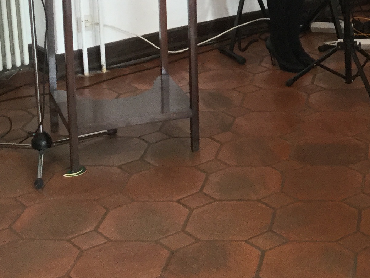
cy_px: -62
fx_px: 1037
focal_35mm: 97
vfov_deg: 14.7
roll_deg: +0.0
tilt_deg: -12.7
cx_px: 336
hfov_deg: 19.8
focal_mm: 3.3
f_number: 2.4
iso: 50
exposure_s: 1/33
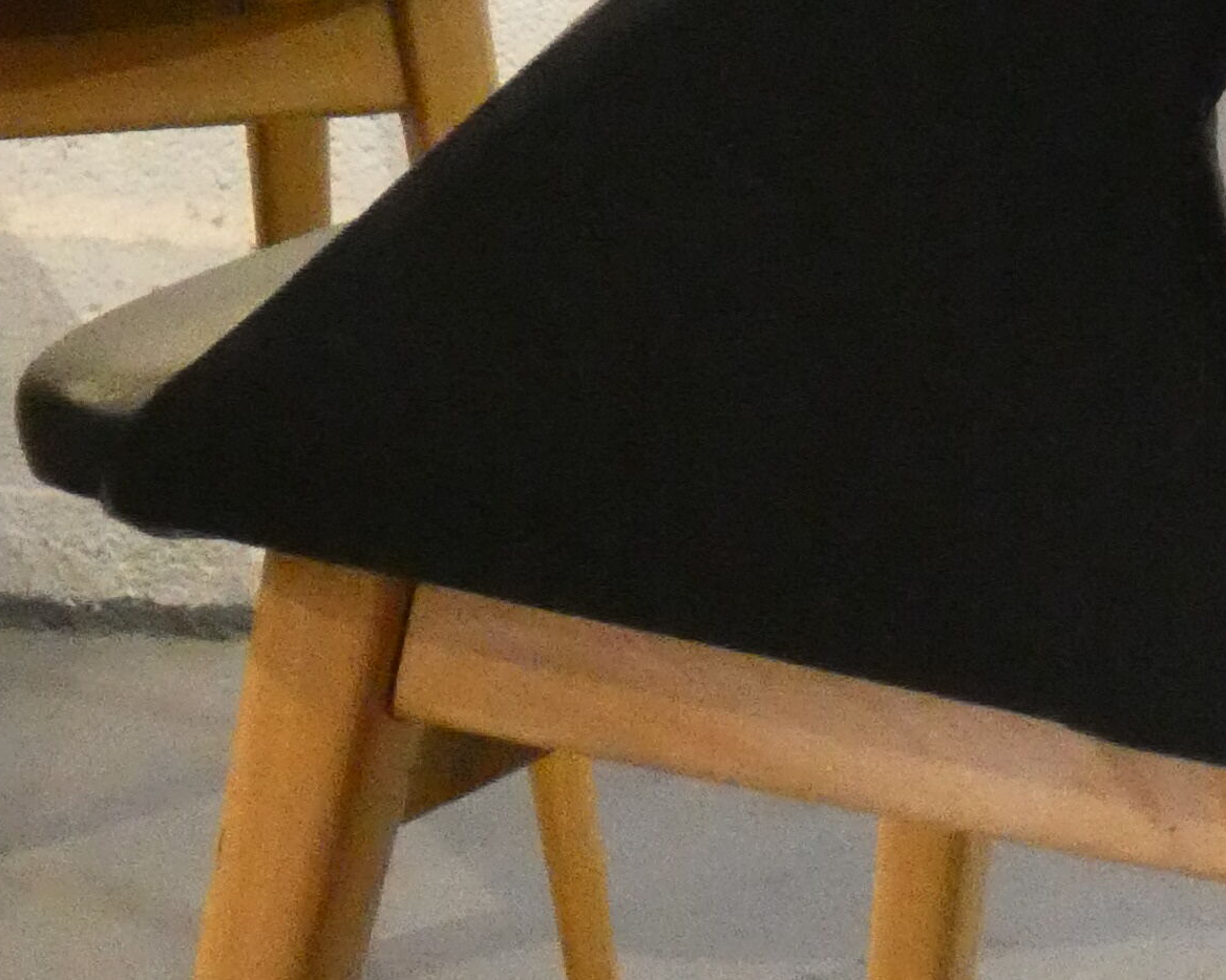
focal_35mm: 176
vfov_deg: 8.8
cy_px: 404
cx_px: 1192
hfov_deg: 10.9
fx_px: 6385
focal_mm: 7.8
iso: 1600
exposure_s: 1/60
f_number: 3.7
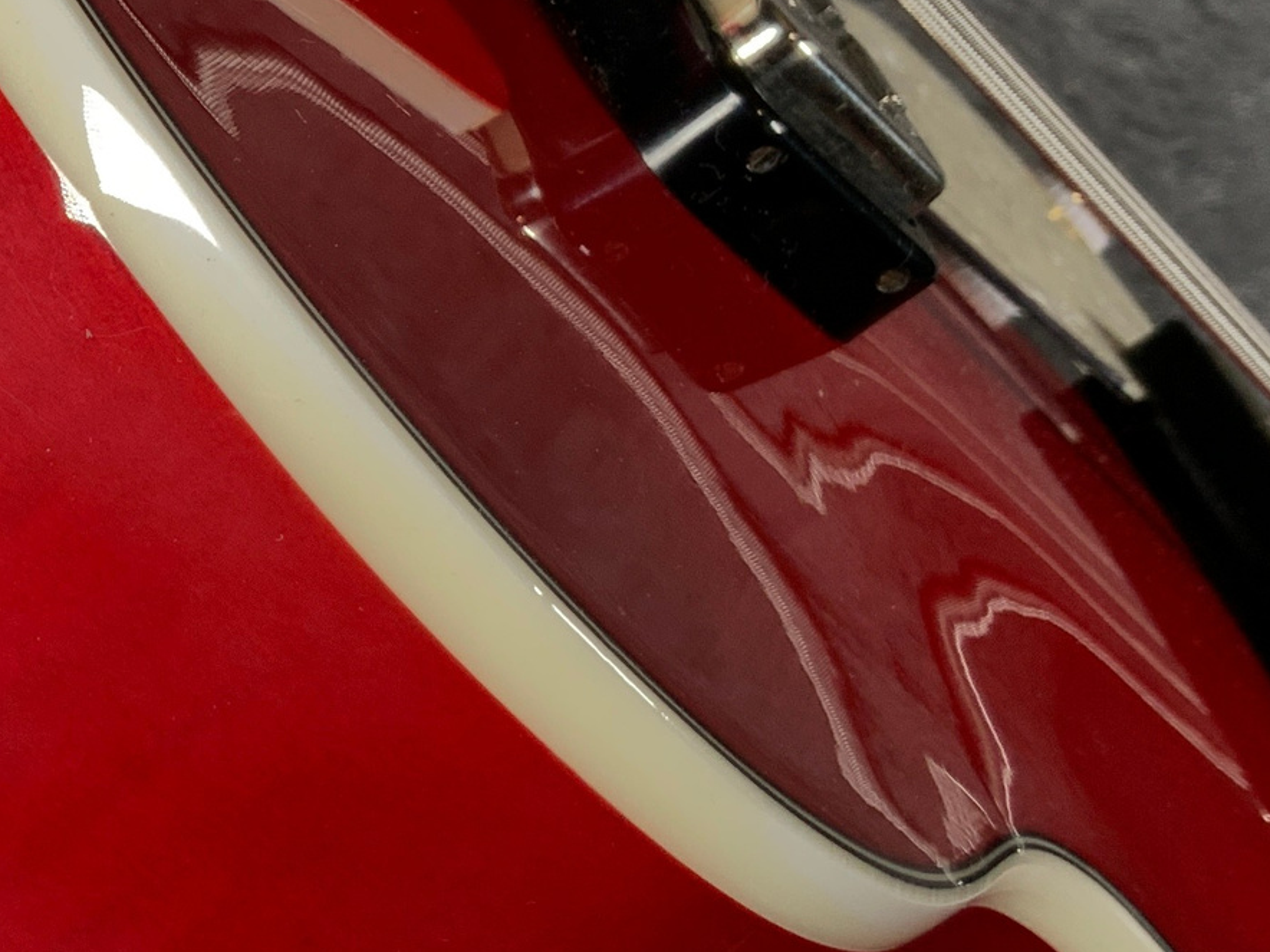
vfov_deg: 17.5
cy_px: 270
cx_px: -118
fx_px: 3082
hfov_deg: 22.1
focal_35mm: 84
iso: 25
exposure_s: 1/104
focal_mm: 3
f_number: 1.8
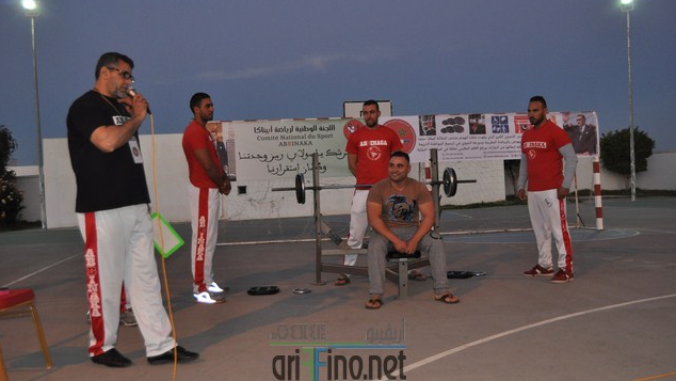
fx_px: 681
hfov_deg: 52.8
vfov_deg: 31.2
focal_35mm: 38
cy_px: 181
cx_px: 338
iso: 800
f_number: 3.8
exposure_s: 1/60
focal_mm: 24
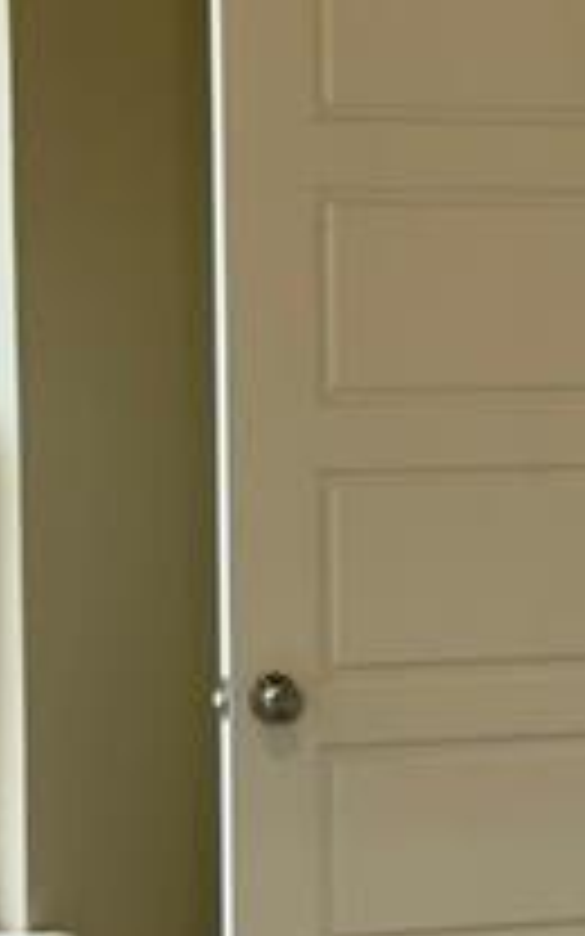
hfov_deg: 9.5
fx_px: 3495
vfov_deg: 15.1
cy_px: 778
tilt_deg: -9.0
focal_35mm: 137
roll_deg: +0.0
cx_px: 549
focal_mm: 6.76
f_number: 1.78
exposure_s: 1/60
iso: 80
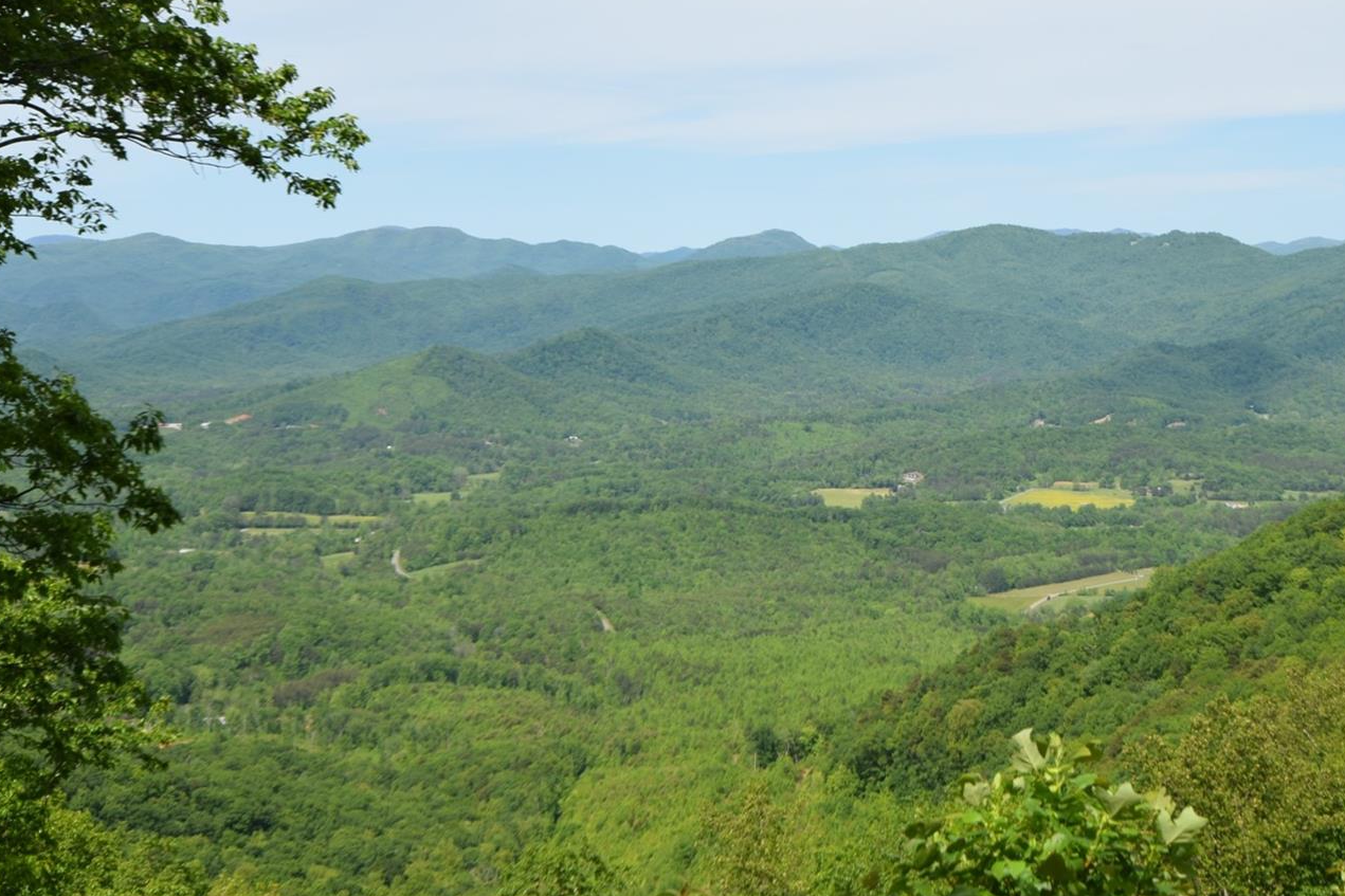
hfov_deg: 34.2
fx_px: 2167
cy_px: 358
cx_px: 886
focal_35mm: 58
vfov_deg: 23.3
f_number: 9
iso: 100
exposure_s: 1/200
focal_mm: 24
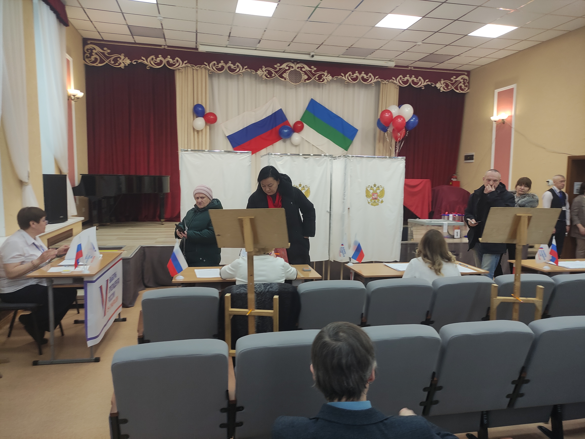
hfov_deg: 69.4
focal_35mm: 25
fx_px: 423
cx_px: 292
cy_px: 220
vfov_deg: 54.9
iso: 178
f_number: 1.89
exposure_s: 1/50
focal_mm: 5.43
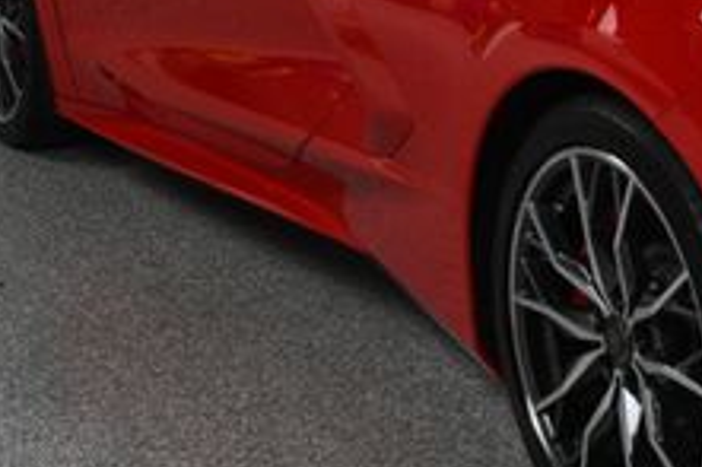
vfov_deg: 11.7
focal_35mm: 116
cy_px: 76
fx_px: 2260
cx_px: 893
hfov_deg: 16.7
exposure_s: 1/160
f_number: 13
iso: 100
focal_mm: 27
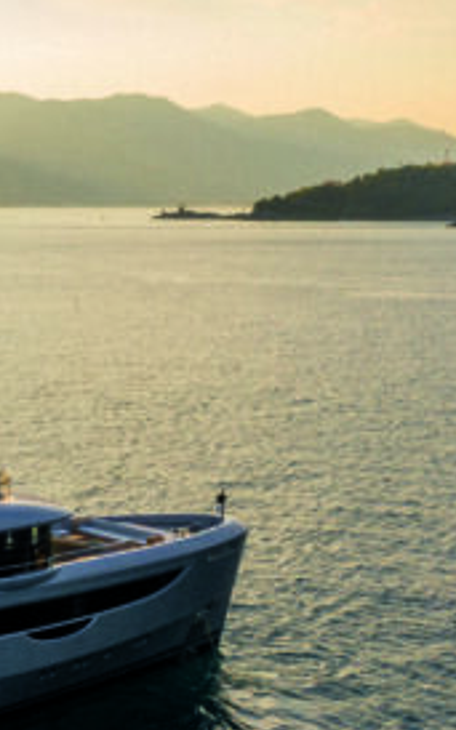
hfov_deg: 15.4
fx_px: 1592
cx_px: -173
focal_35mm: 80
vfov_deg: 25.4
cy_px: 591
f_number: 9
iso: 200
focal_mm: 10.26
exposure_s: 1/160
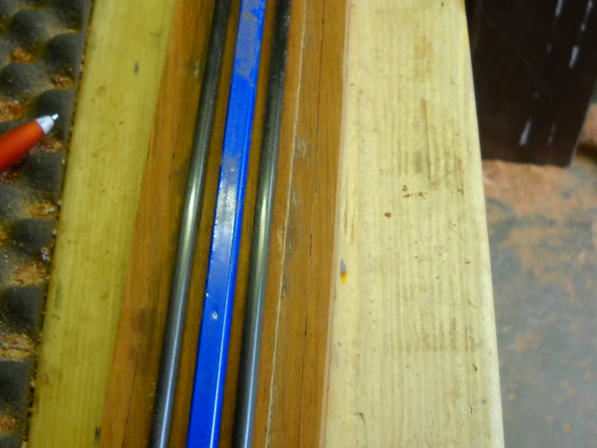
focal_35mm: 55
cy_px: 170
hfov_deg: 34.9
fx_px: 949
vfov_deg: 26.5
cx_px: 275
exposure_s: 1/42
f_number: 3.1
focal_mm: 6.72
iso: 400
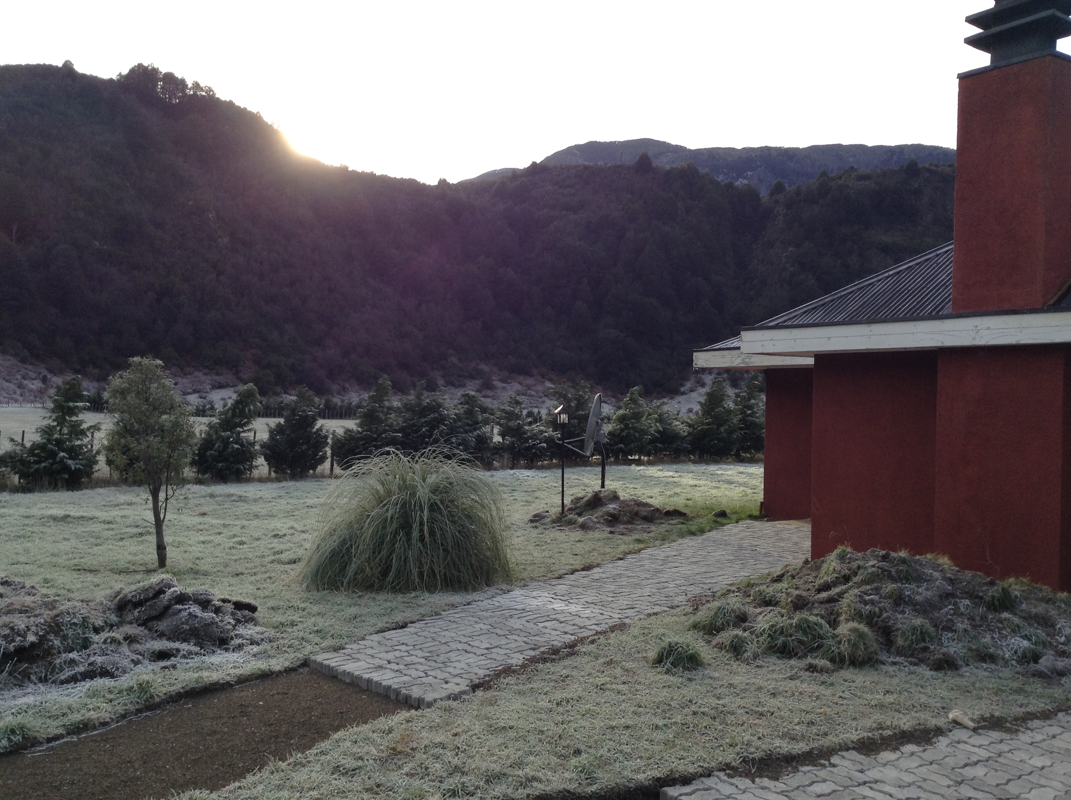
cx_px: 536
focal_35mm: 33
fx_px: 1019
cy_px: 400
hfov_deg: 55.4
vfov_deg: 42.8
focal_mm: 3.3
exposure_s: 1/445
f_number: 2.4
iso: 25
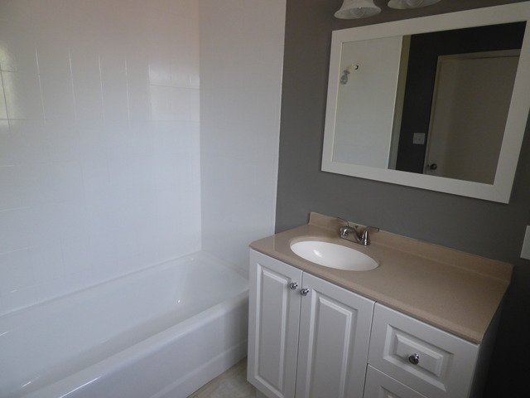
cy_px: 199
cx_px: 265
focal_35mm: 20
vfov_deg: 66.0
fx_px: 306
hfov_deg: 81.7
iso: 250
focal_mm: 3.58
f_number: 2.8
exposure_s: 1/60
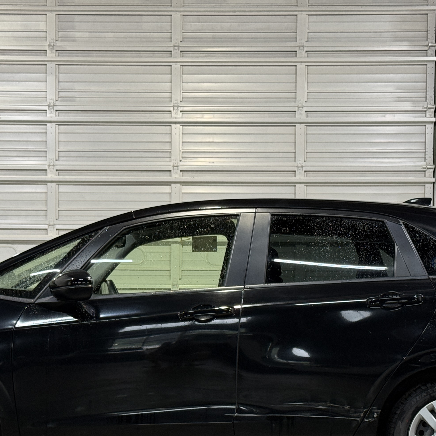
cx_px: 180
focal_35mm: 87
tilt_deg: -0.5
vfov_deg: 19.8
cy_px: 329
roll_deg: -0.6
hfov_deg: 19.9
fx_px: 1240
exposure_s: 1/60
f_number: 1.78
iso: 125
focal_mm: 6.76
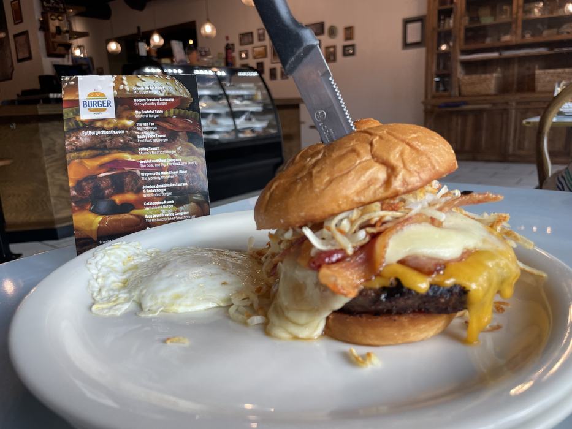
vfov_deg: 53.1
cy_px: 214
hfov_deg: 67.3
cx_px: 286
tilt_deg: -13.0
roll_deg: +2.9
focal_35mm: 26
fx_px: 430
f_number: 1.6
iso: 64
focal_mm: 4.2
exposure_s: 1/120
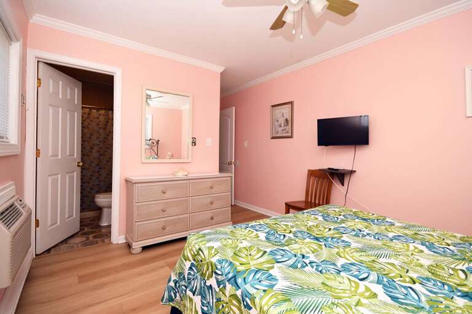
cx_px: 236
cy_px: 157
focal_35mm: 17
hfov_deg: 93.3
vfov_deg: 70.4
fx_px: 223
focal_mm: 11.5
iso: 800
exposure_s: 1/200
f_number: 7.1
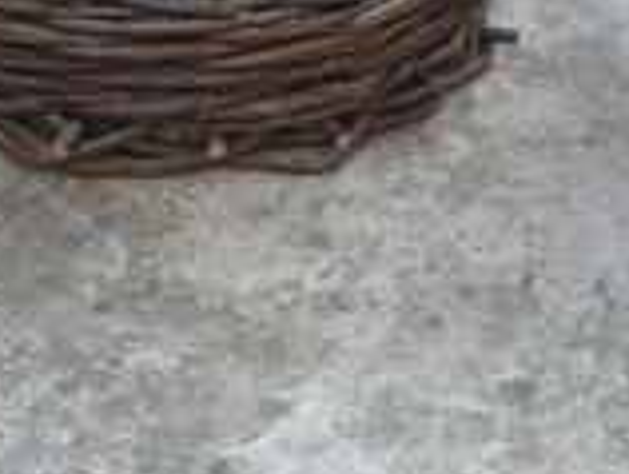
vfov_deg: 13.7
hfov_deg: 18.0
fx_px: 1929
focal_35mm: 106
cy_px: -56
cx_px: 641
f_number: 2.8
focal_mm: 5.8
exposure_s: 1/125
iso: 100
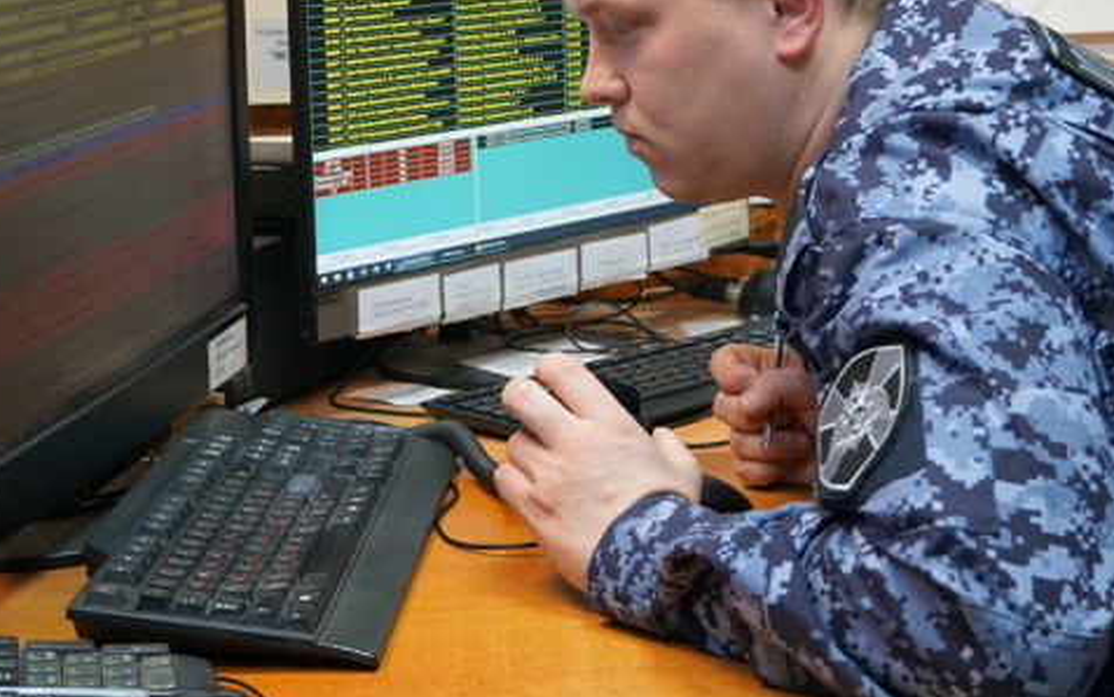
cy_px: 203
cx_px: 655
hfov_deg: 25.2
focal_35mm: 82
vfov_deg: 15.9
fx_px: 2491
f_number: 4.5
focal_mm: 34
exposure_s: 1/160
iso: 3200
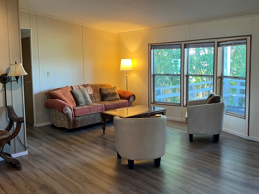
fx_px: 262
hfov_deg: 52.5
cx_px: 116
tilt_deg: -3.8
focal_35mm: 35
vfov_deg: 40.6
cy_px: 81
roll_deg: +0.6
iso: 125
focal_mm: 5.1
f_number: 1.6
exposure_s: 1/60
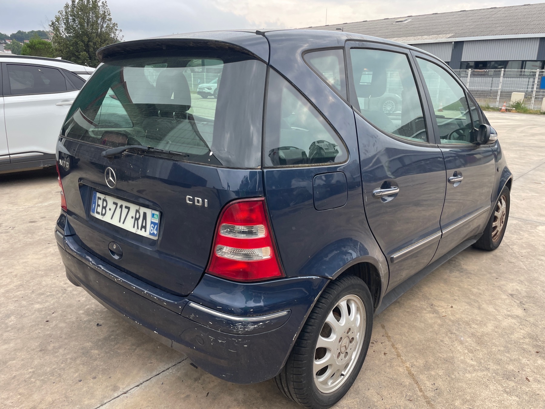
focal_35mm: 26
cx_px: 272
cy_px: 204
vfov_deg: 53.1
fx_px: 409
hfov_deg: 67.3
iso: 32
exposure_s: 1/438
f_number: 1.6
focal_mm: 4.2
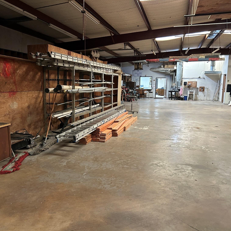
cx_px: 98
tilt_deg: -7.6
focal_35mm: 31
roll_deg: +0.4
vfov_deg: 52.5
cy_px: 116
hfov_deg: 52.3
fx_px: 234
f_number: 1.5
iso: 500
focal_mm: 5.7
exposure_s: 1/60
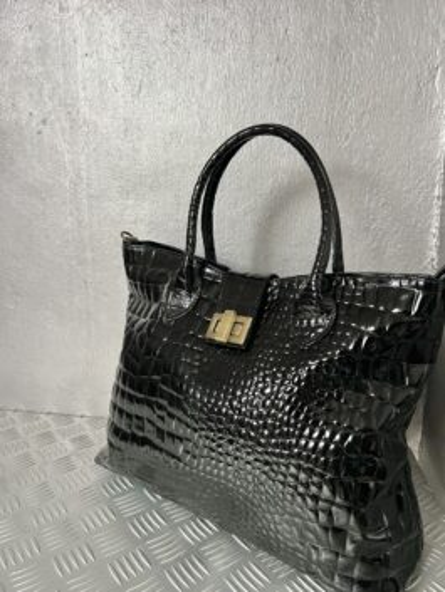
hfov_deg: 53.1
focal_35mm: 26
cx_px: 222
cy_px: 296
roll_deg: +0.5
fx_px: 445
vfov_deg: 67.3
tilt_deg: -13.7
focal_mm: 5.7
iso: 320
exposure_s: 1/60
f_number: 1.5
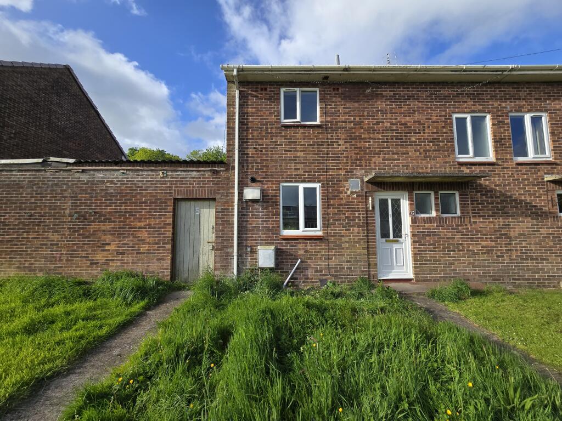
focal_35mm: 13
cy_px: 210
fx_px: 211
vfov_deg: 89.9
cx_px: 281
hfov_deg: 106.2
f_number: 2.2
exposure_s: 1/1429
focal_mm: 2.2
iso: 50
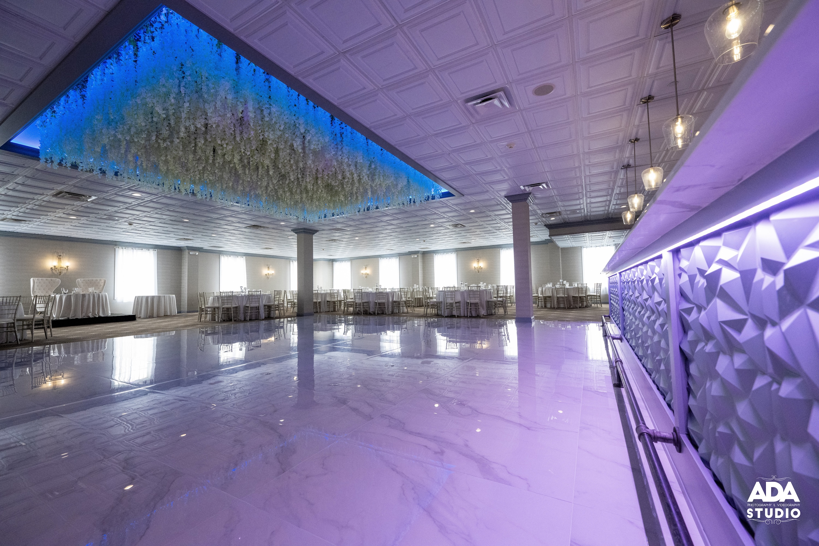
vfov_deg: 81.2
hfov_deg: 104.3
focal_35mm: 14
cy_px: 273
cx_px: 410
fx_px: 318
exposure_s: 1/80
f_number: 6.3
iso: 3200
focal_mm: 14
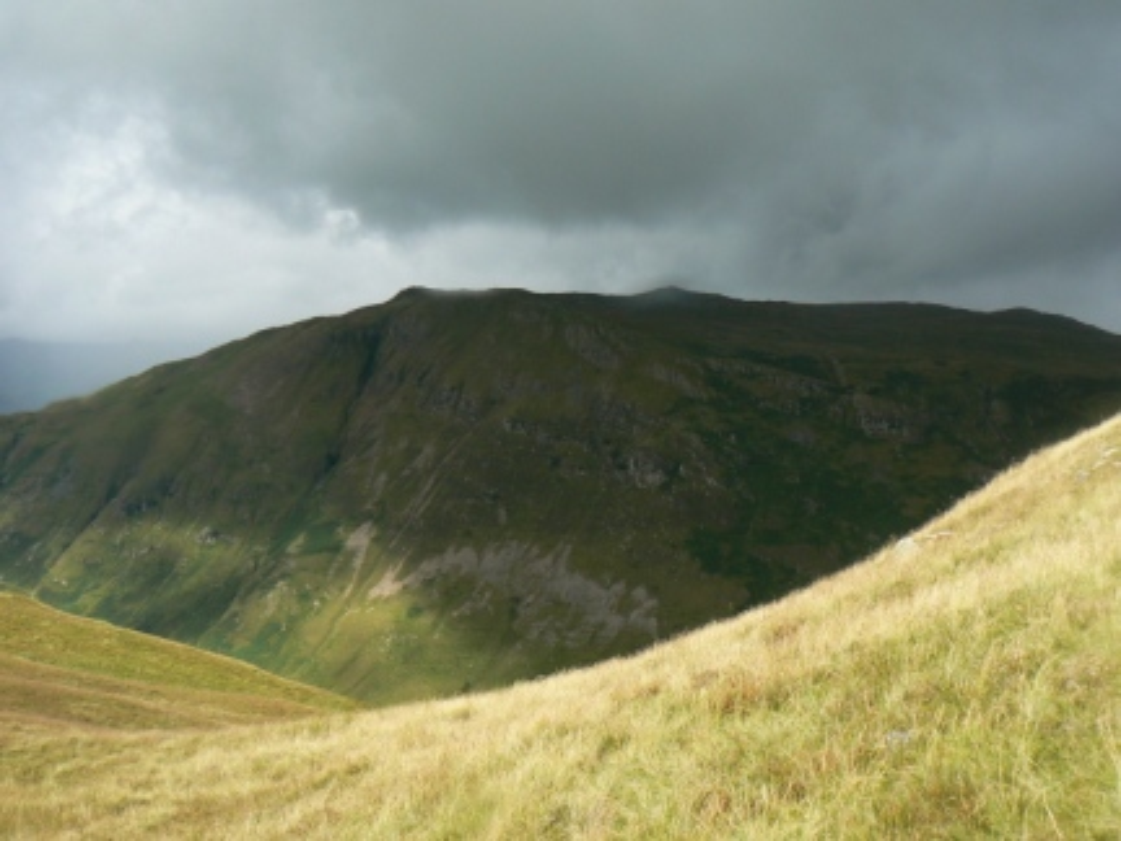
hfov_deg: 46.8
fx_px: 1295
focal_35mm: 40
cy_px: 420
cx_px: 560
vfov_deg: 36.0
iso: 80
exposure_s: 1/400
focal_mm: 6.7
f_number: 5.6
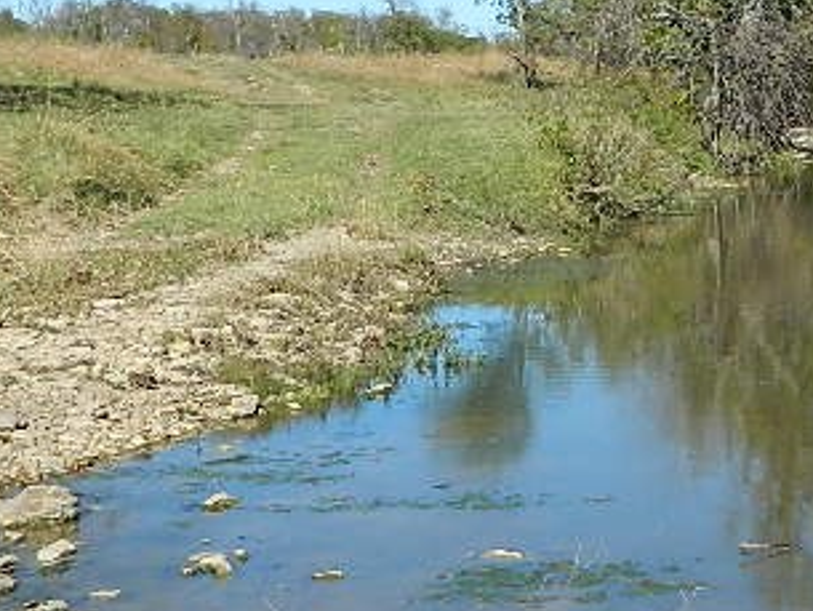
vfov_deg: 17.5
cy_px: 195
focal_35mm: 84
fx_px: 1974
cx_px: 1080
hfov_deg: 21.0
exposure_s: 1/800
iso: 80
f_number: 3.1
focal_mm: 4.5
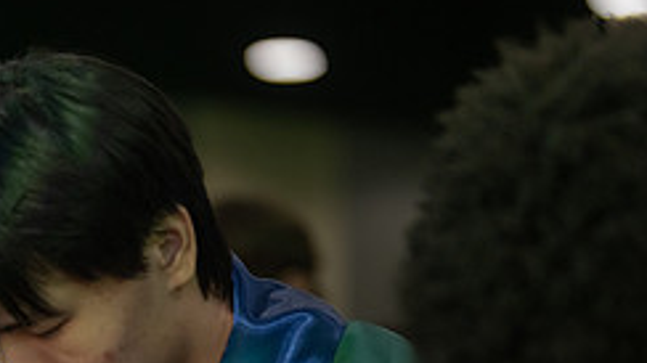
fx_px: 2315
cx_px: 85
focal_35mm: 135
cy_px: 493
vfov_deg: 8.8
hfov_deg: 15.7
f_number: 1.2
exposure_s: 1/400
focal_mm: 50
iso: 1000
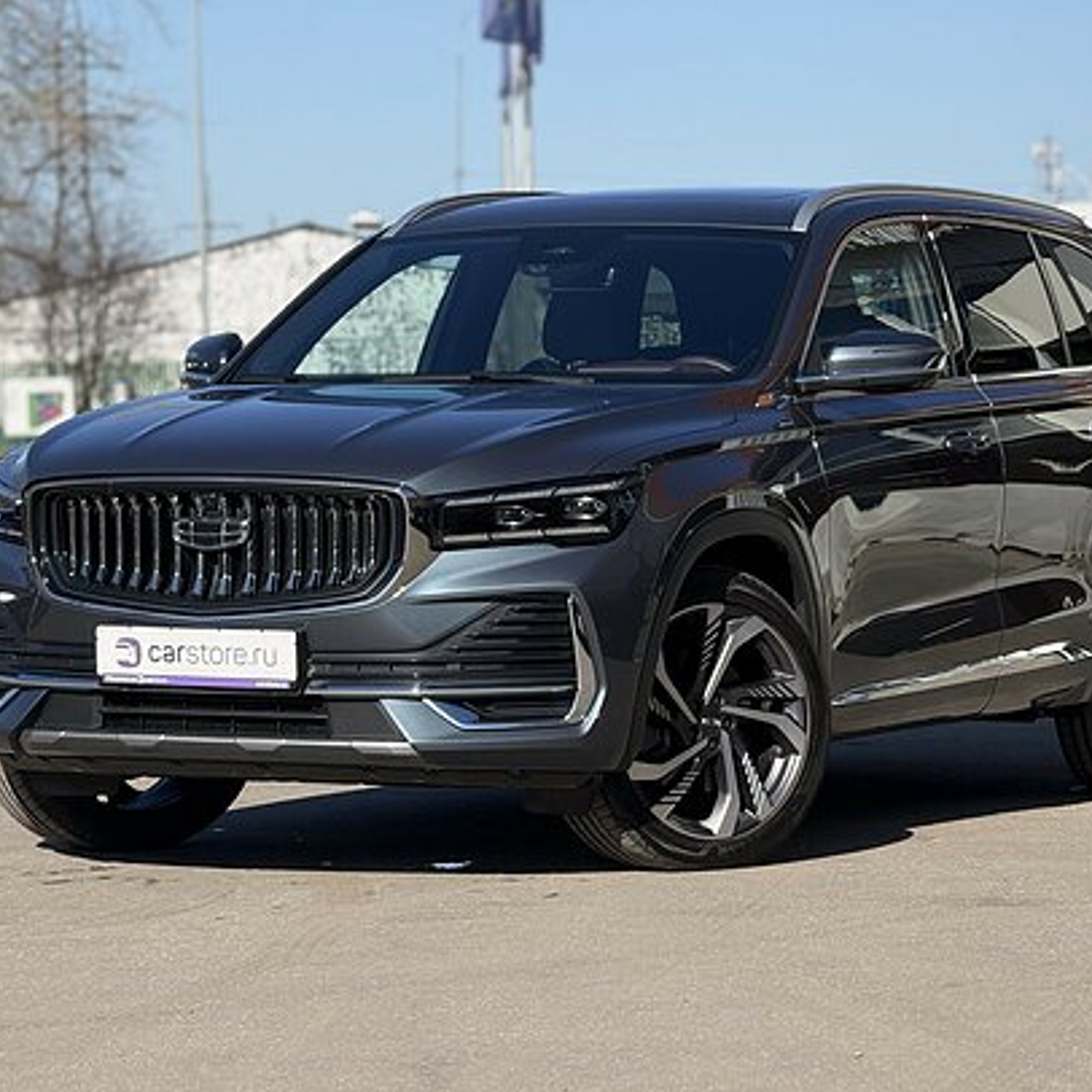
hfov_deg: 12.2
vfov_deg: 12.2
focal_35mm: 143
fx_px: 5104
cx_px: 637
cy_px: 543
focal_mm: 15.66
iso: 64
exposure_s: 1/1916
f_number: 2.8
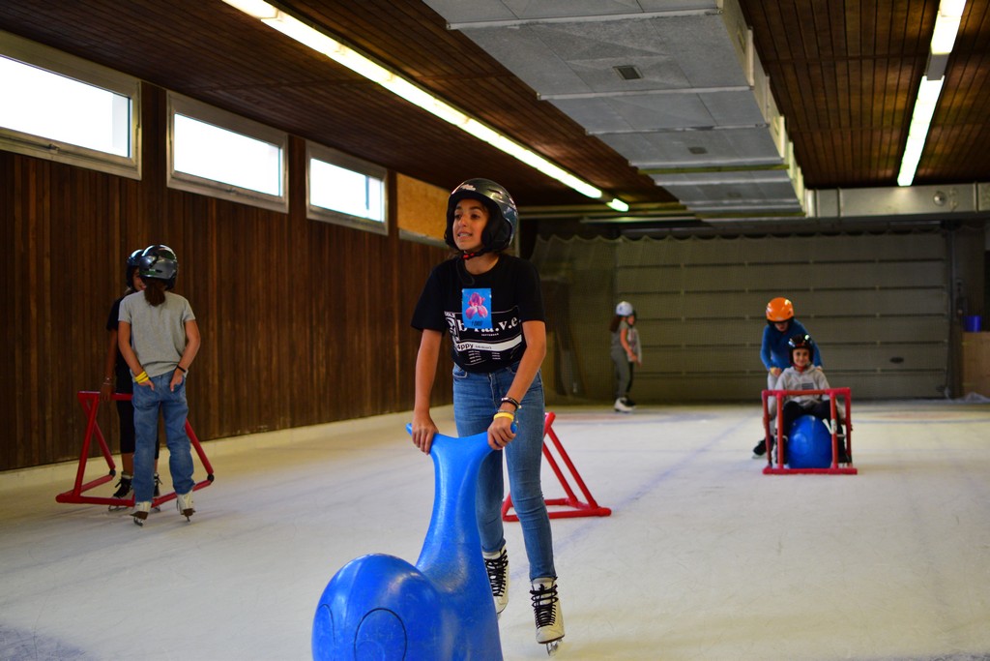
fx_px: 1444
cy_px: 330
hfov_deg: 37.8
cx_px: 495
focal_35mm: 52
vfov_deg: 25.8
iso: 450
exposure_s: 1/320
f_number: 1.8
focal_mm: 35
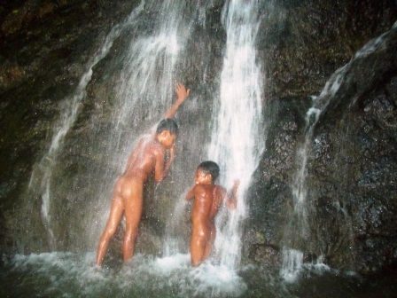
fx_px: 356
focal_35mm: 31
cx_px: 198
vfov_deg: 45.4
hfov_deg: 58.4
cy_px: 149
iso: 400
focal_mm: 6.2
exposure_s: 1/30
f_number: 2.8
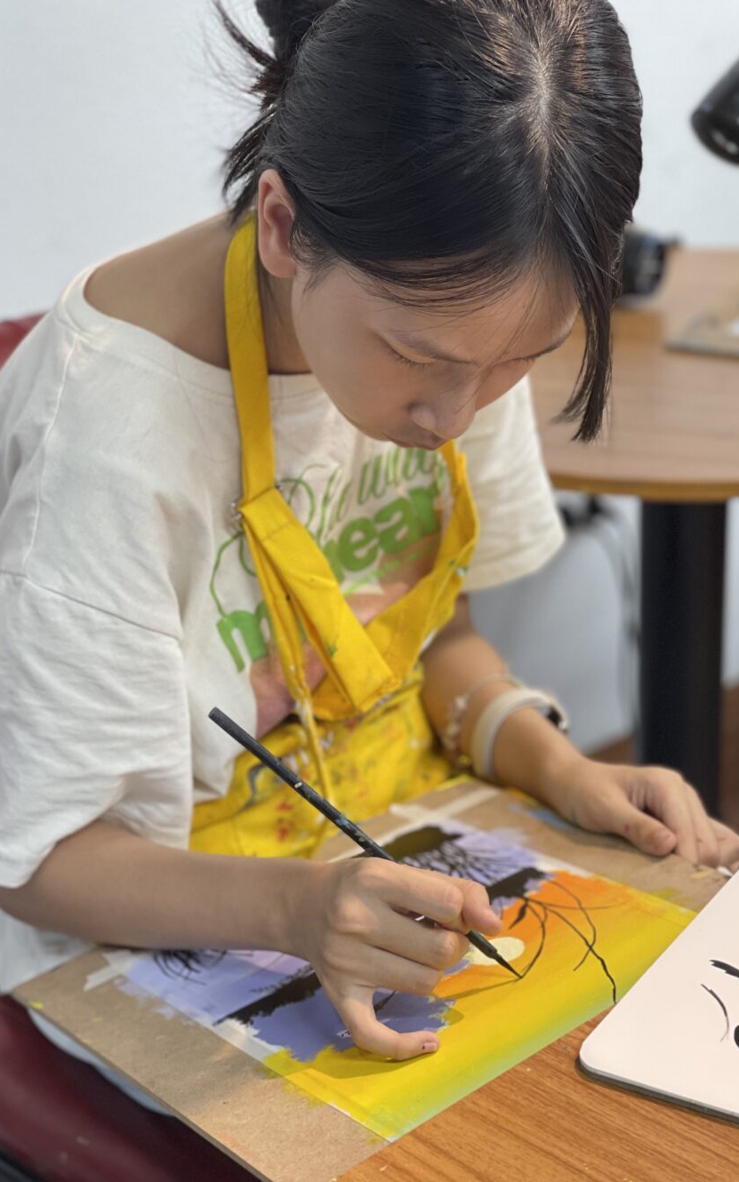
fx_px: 2192
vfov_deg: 30.2
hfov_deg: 19.1
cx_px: 398
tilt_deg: -22.6
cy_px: 591
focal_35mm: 68
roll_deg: +2.3
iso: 250
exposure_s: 1/100
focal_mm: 7.5
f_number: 2.2
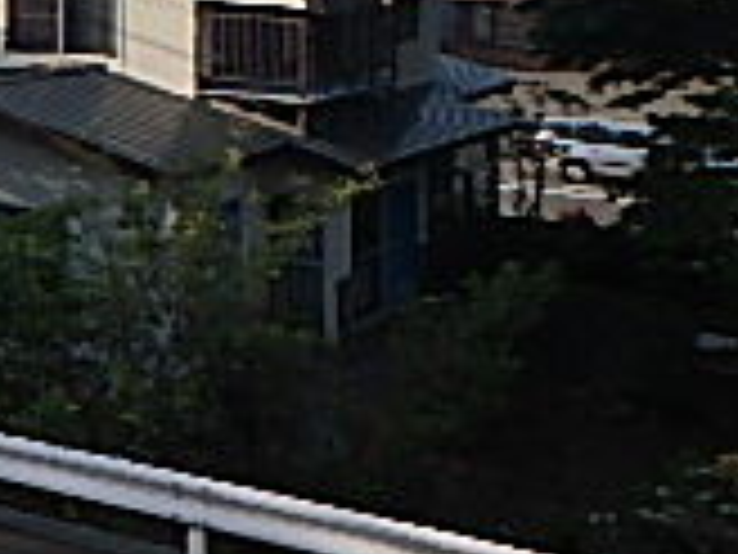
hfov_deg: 17.8
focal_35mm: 82
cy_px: -167
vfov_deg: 16.9
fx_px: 1748
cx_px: -675
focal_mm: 3.7
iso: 125
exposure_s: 1/500
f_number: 3.5
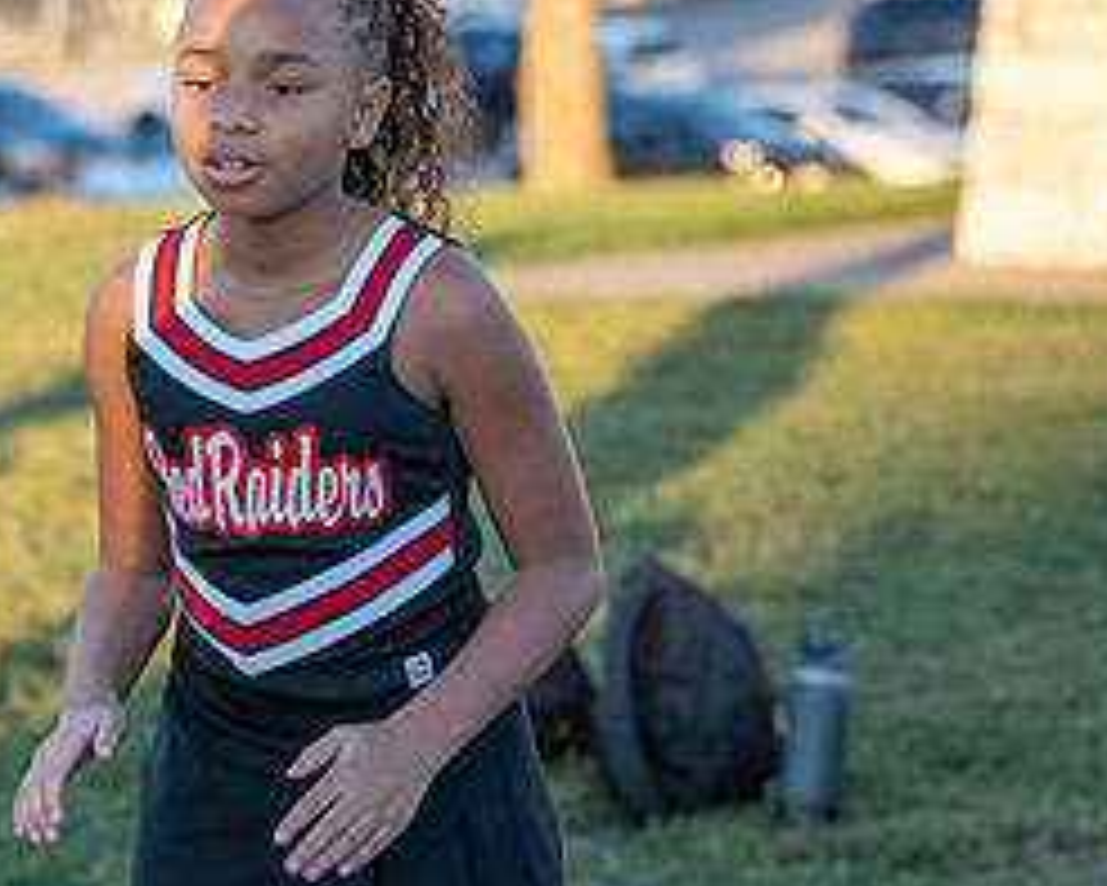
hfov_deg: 9.7
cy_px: 286
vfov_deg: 7.8
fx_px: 6490
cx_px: 221
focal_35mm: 198
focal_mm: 70
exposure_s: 1/1250
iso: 320
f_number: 2.8
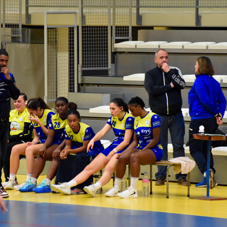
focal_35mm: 374
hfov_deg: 4.7
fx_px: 2772
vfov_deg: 4.7
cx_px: 90
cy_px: 114
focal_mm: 195
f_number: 5.3
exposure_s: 1/250
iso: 5000
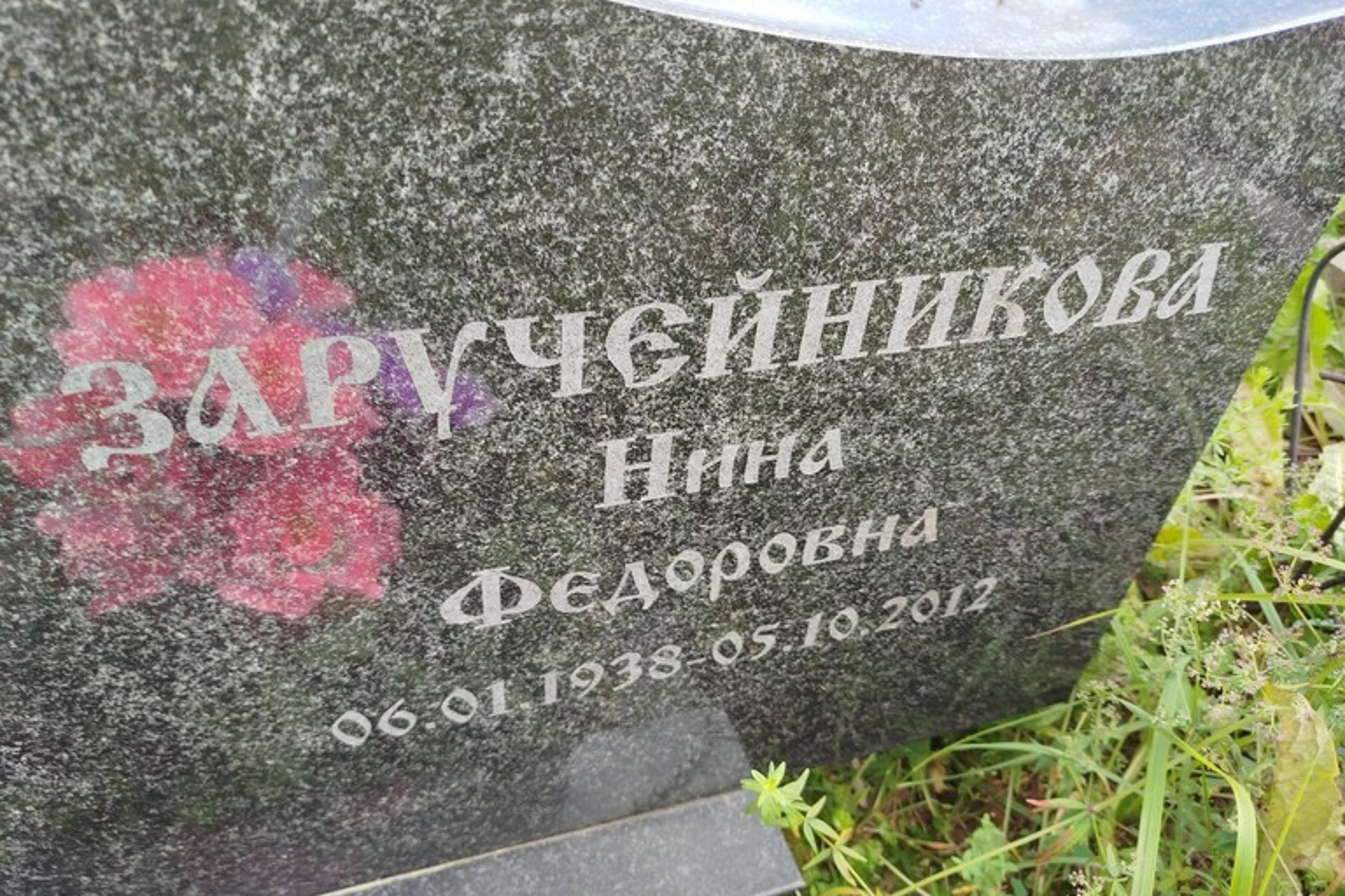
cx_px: 646
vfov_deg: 49.6
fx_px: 971
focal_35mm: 26
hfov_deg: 69.4
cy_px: 457
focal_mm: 5.31
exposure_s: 1/136
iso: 50
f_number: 1.7
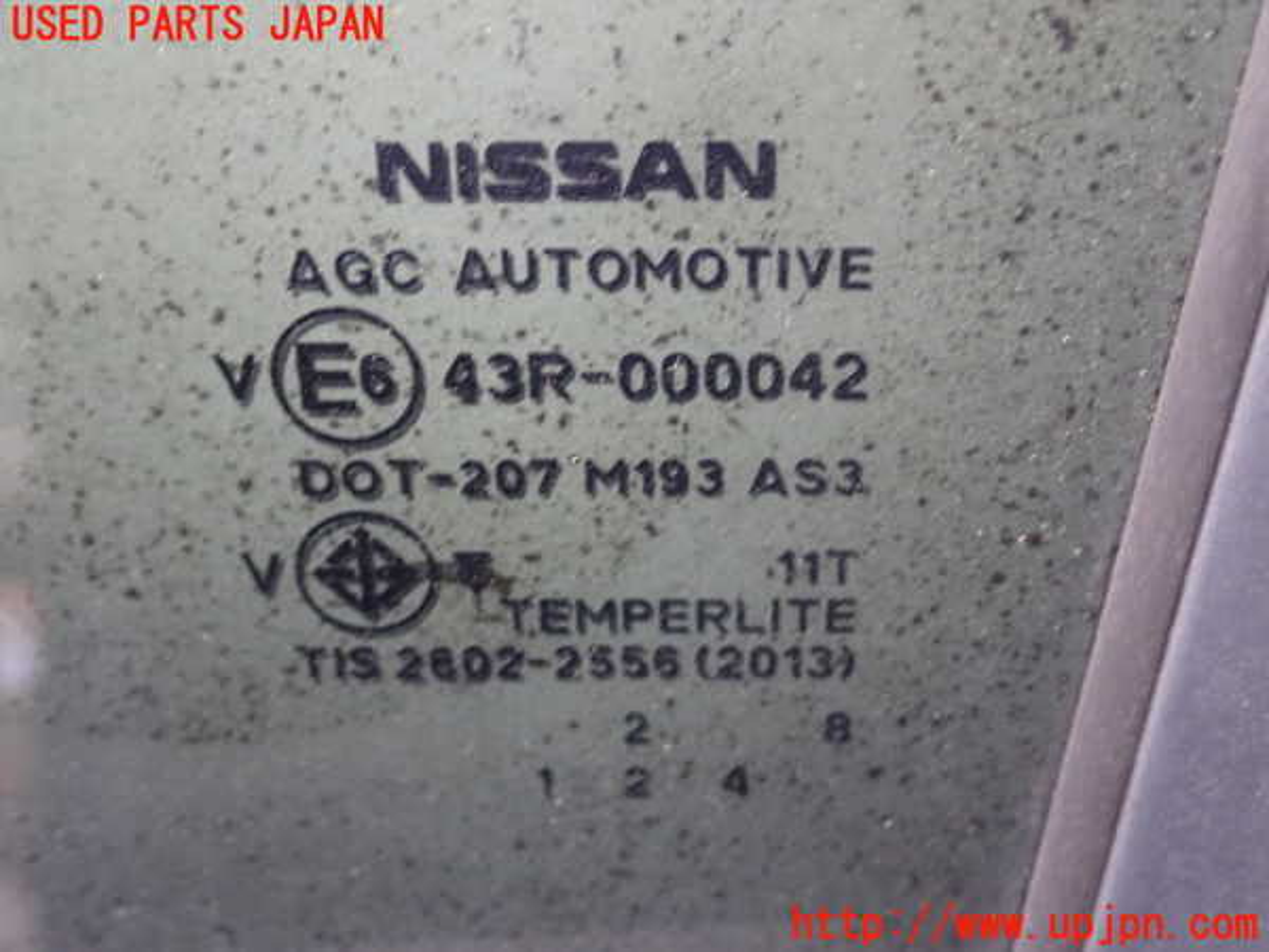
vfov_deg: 31.5
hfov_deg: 41.2
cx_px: 634
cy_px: 476
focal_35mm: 46
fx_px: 1686
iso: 800
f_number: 3.1
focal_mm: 8.41
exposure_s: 1/25
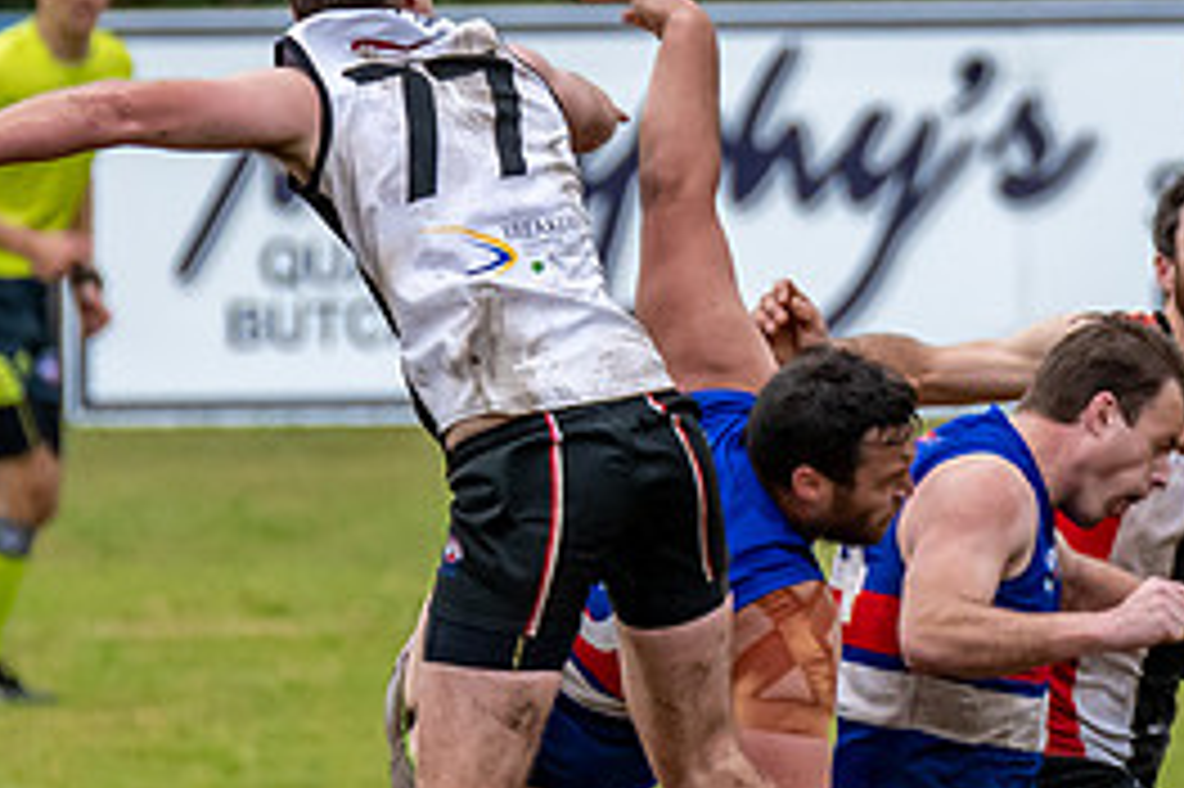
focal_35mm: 1798
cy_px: 162
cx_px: 695
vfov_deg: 0.8
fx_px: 59095
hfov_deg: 1.1
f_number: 7.1
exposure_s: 1/3200
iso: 1250
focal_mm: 420
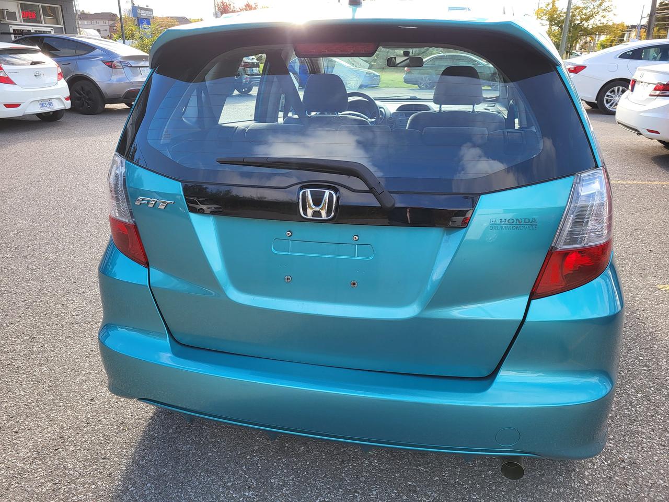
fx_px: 502
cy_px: 251
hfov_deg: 67.3
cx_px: 334
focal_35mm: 26
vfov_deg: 53.1
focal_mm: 5.4
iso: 40
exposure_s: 1/470
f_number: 1.8
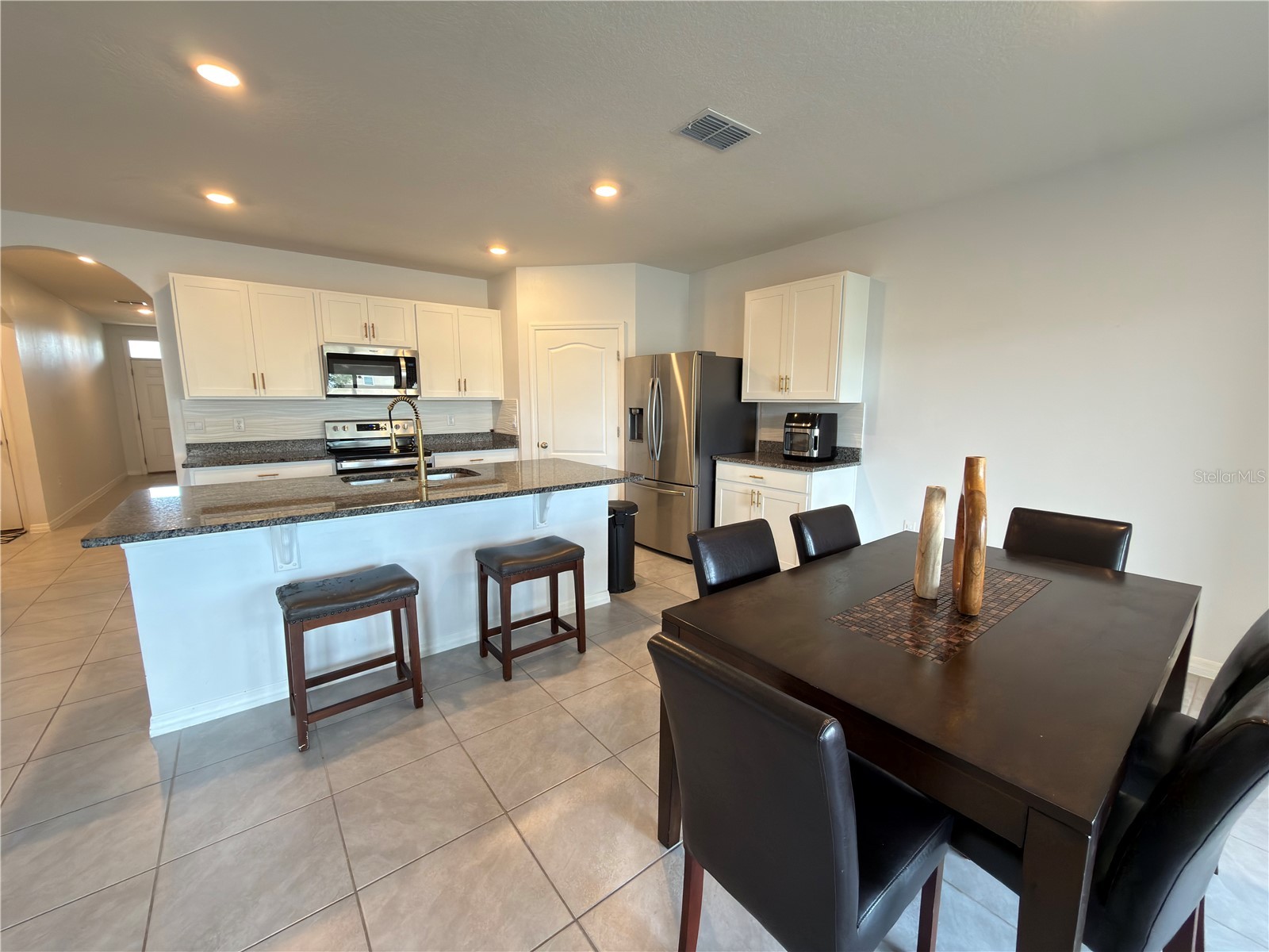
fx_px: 513
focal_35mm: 14
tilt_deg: -9.4
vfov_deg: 85.7
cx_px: 634
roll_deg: -0.7
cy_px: 476
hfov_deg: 102.1
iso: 80
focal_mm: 2.22
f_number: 2.2
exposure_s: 1/30
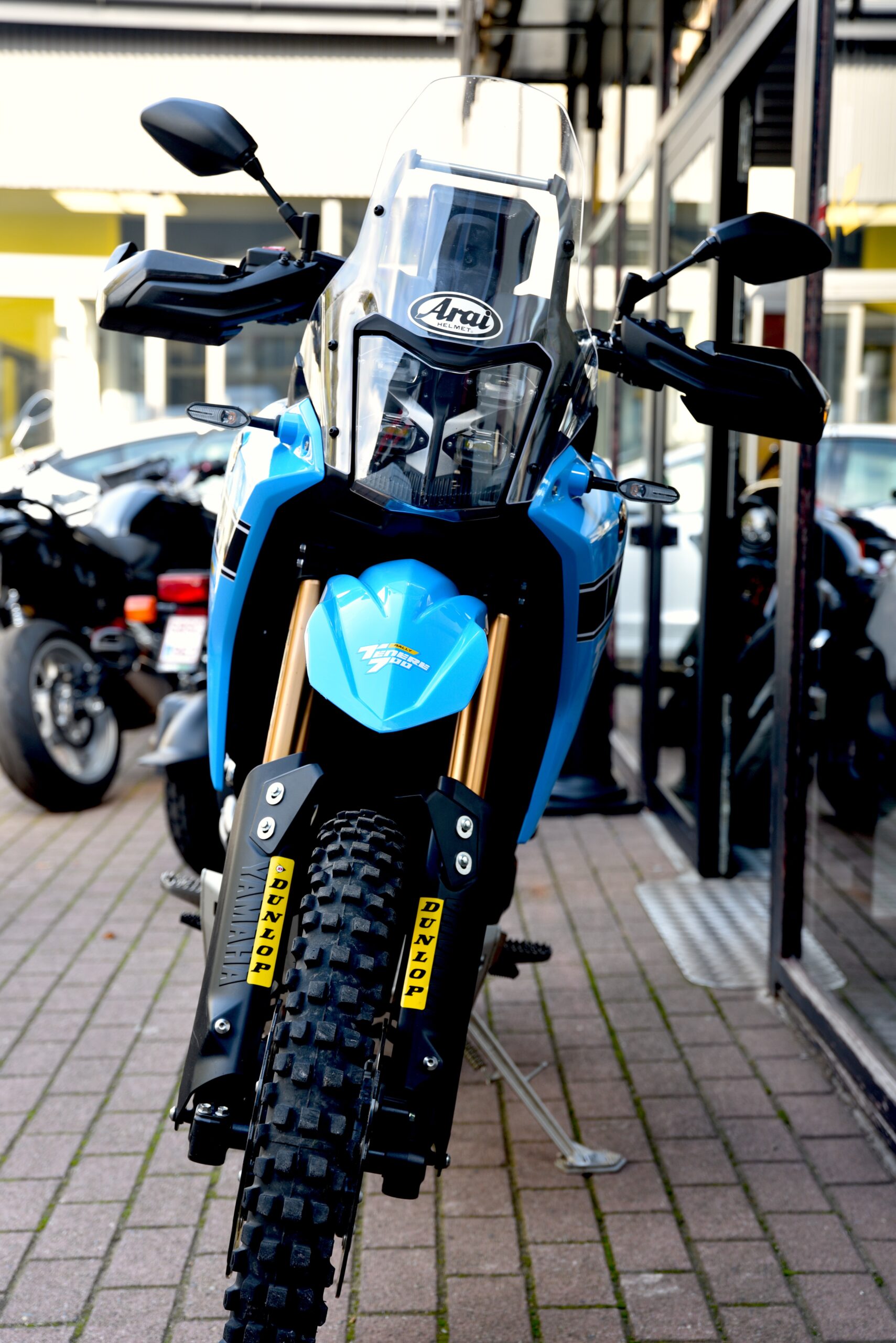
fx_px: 2238
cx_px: 448
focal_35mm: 60
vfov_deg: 33.4
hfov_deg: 22.6
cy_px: 672
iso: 200
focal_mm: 60
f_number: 4.5
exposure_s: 1/80
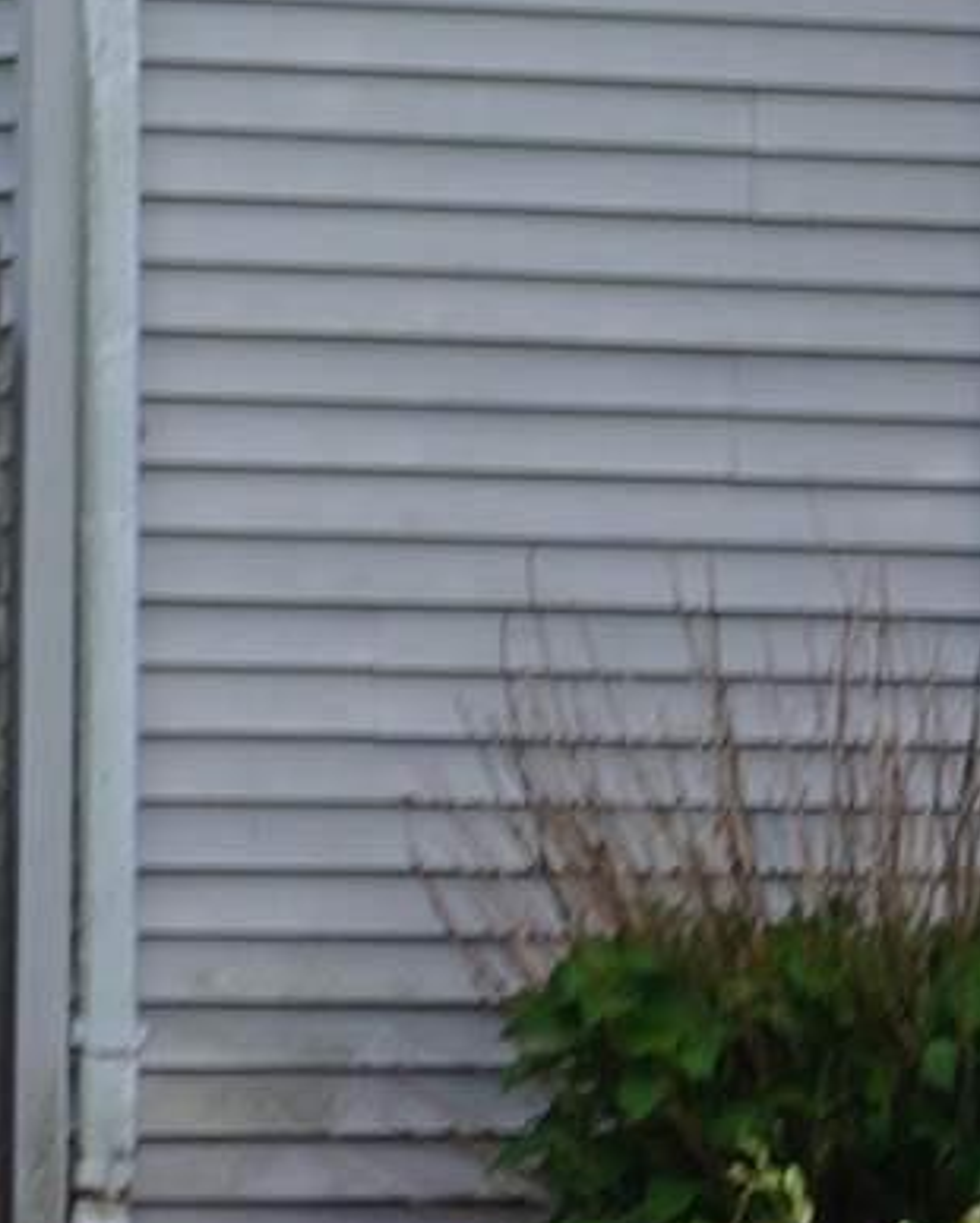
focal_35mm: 391
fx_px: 14155
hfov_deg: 3.8
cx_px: 3534
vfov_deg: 4.9
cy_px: 1062
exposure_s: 1/100
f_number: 9
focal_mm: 35
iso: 100
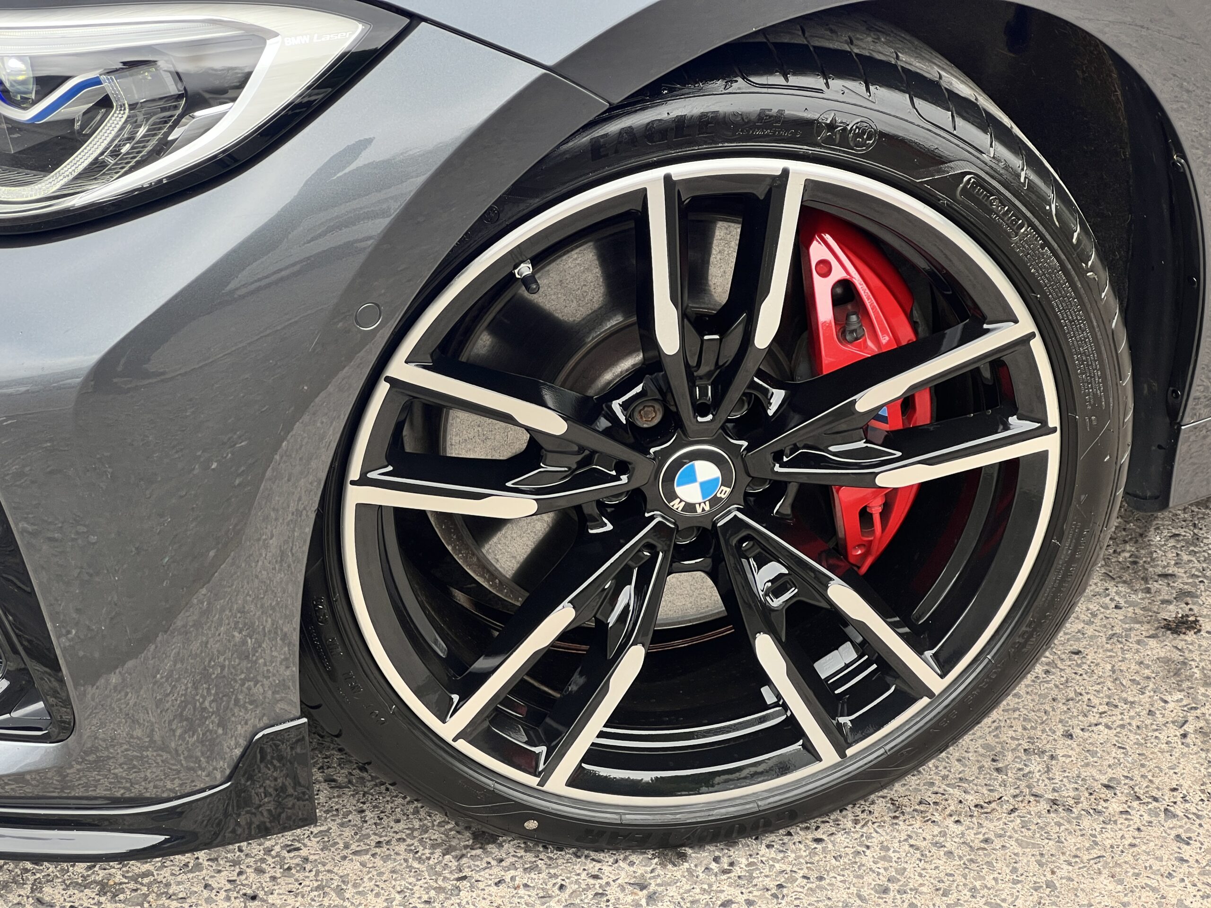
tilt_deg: -25.7
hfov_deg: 25.3
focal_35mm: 77
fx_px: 2694
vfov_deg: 19.1
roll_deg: -1.2
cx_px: 606
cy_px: 454
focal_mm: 9
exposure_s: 1/99
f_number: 2.8
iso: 50
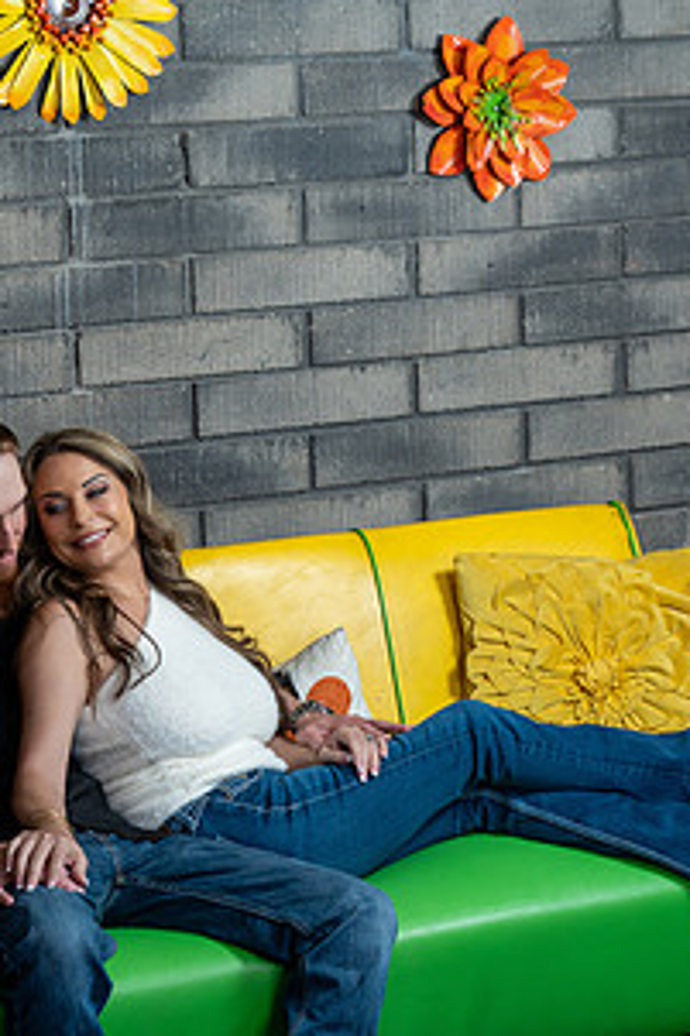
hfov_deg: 15.0
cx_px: 240
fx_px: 2619
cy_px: 326
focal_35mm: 91
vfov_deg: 22.3
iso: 640
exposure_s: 1/60
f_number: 4
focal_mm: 61
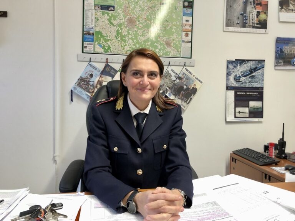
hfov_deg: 63.4
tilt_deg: -2.1
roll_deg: -0.3
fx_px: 239
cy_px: 110
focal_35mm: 28
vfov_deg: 49.7
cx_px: 148
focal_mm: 3.99
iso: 40
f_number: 1.8
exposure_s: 1/25
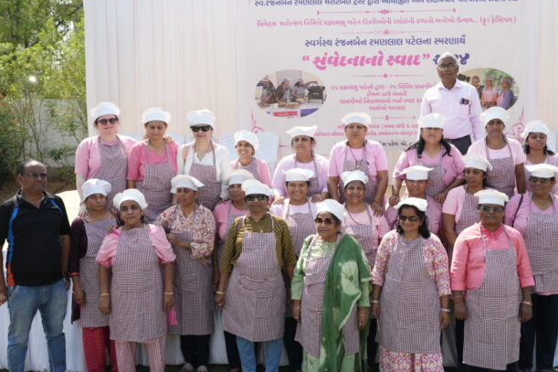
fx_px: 682
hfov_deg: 44.4
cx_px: 314
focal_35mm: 44
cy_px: 185
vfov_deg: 30.5
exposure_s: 1/200
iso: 160
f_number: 7.1
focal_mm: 35
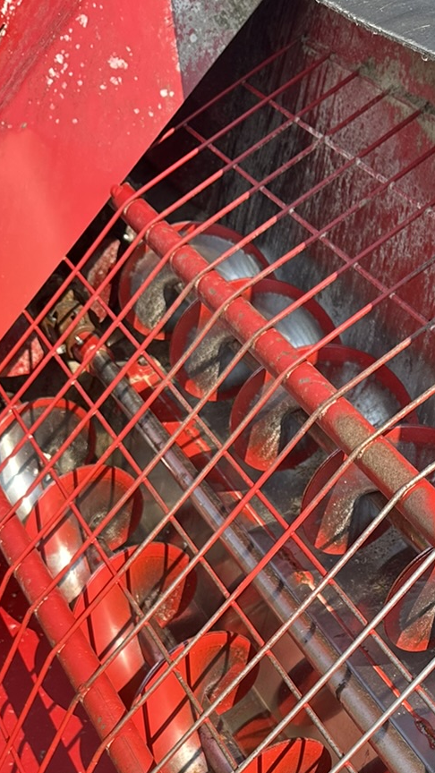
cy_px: 829
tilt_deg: -35.3
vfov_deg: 30.6
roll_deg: -20.6
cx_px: 425
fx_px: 1271
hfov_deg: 18.9
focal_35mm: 62
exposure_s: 1/1357
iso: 80
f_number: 1.78
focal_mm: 6.86
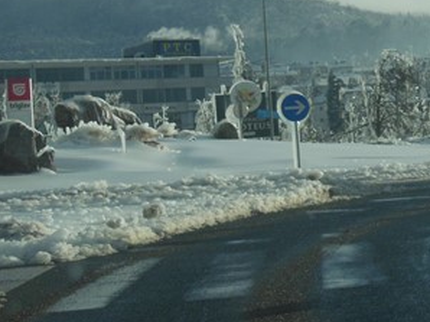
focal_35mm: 121
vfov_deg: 12.2
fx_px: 1502
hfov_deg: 15.5
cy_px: 113
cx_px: 551
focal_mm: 8
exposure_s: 1/1000
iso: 125
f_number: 4.4
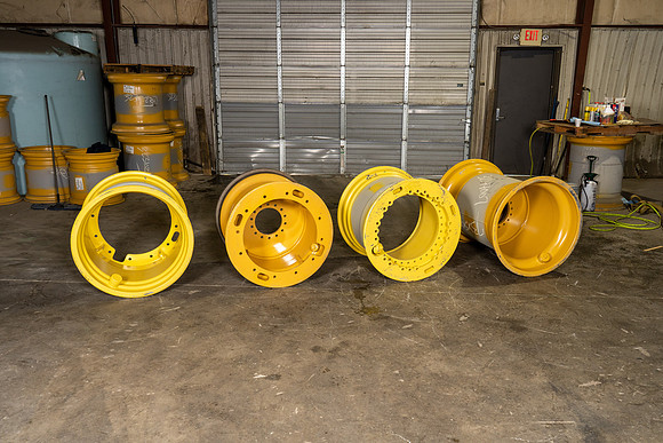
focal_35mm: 31
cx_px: 332
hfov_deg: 60.3
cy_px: 222
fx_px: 571
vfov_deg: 42.3
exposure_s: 1/60
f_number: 5.6
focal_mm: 31
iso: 800
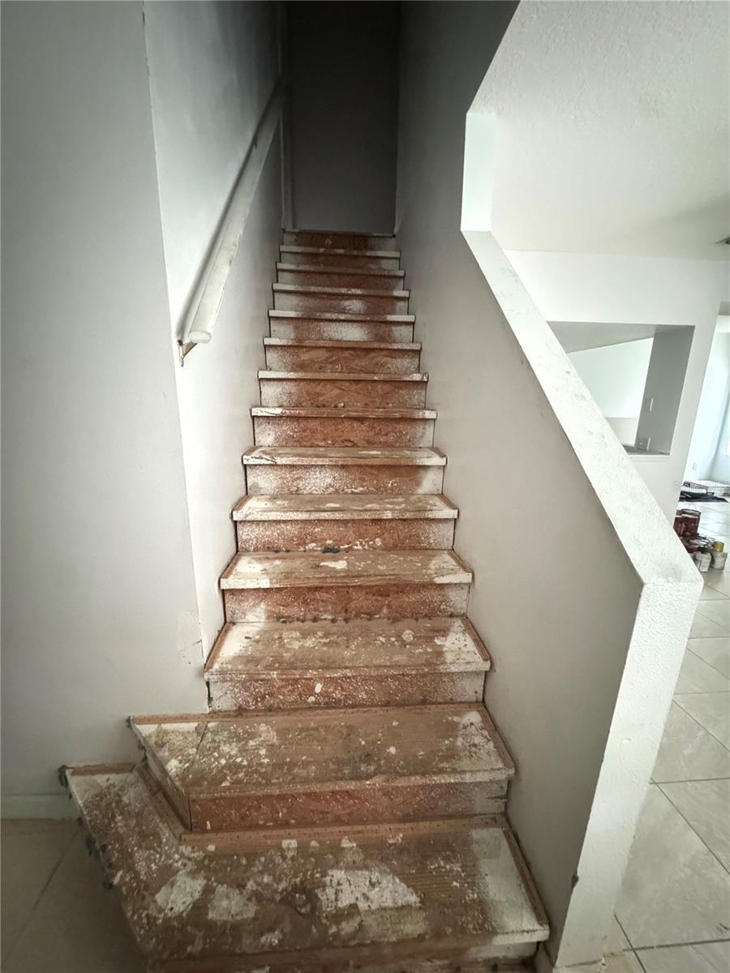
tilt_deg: -13.5
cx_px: 365
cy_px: 486
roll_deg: -0.9
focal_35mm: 14
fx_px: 394
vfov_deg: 102.1
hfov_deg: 85.7
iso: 2500
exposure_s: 1/24
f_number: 2.2
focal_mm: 2.22
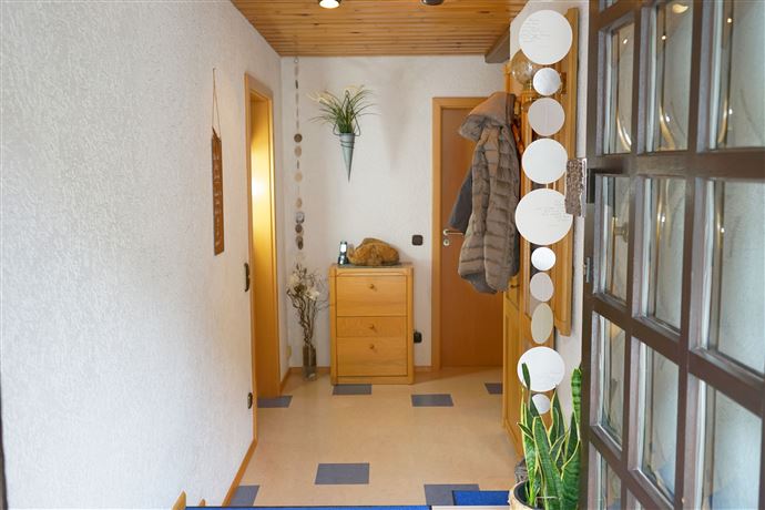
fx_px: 744
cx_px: 382
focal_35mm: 35
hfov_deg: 54.4
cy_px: 255
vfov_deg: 37.9
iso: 400
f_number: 4
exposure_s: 1/160
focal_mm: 35
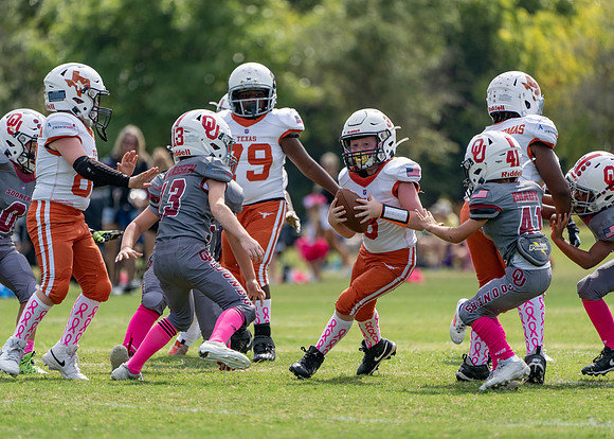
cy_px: 220
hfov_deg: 4.7
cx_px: 283
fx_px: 7505
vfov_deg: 3.3
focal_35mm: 430
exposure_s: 1/1600
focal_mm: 400
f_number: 5.6
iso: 500
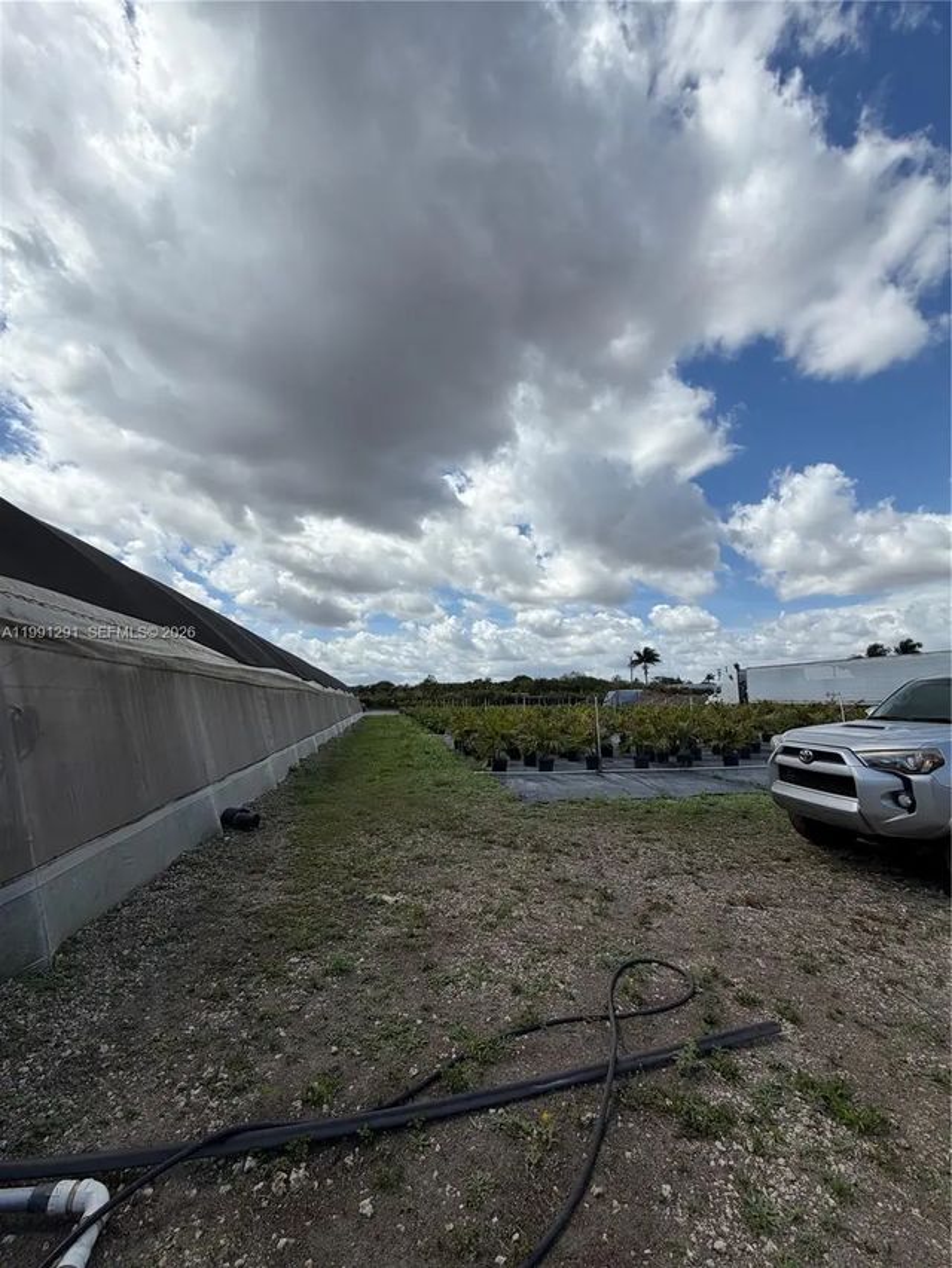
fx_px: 513
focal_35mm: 14
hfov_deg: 85.7
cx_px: 476
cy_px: 634
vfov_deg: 102.1
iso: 20
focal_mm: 2.22
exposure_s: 1/1235
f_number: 2.2
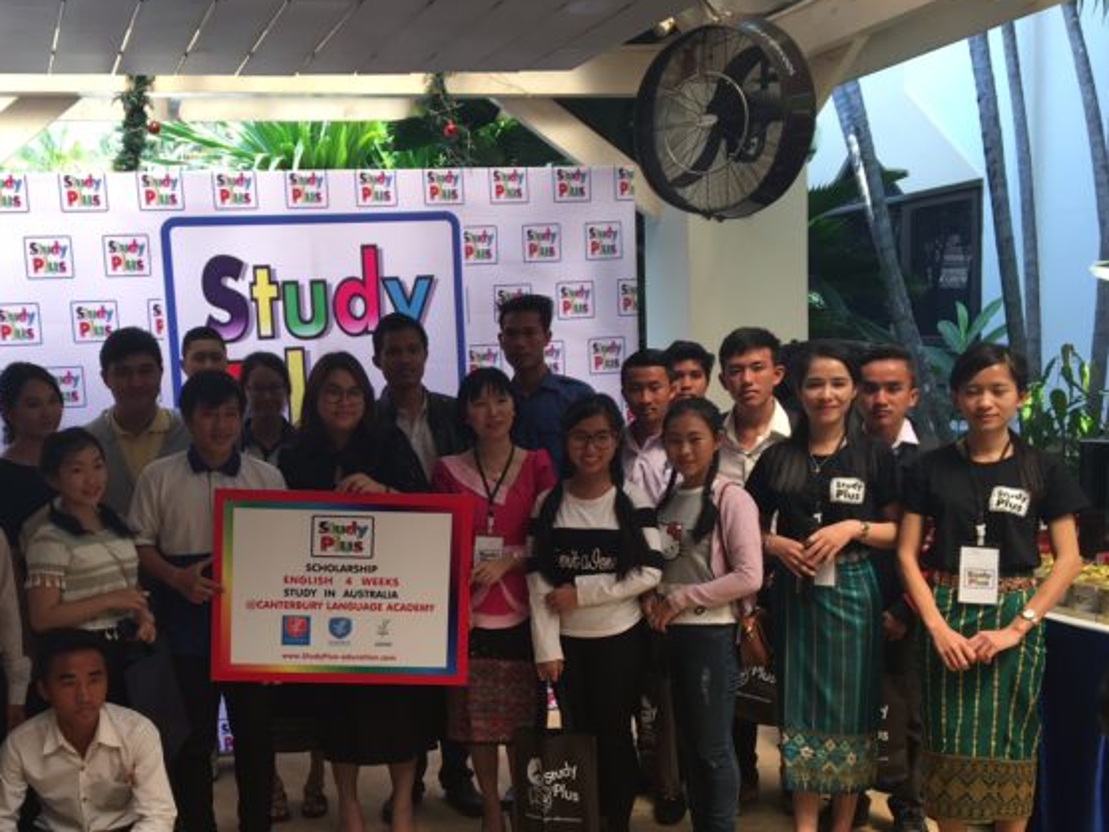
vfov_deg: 35.7
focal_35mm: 40
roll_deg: +3.0
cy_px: 545
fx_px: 1282
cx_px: 346
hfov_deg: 45.9
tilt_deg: -7.6
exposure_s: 1/109
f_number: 2.2
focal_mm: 4.15
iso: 25
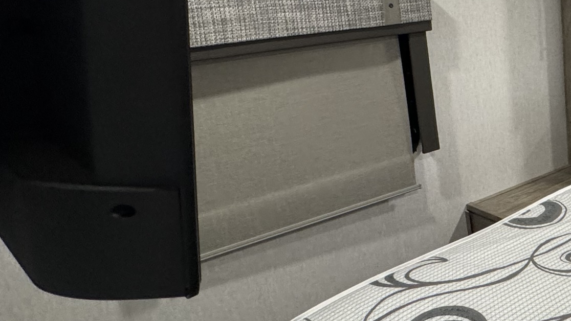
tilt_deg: -16.3
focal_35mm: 41
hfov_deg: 37.8
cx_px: 677
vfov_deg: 28.8
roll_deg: -1.3
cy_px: 102
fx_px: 621
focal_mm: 2.22
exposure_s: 1/60
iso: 400
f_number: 2.2
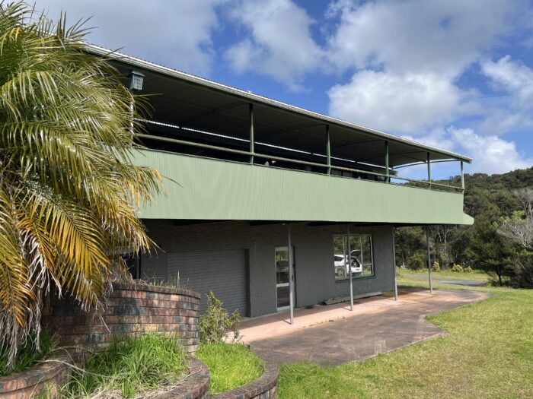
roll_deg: +1.3
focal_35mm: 26
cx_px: 266
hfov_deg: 67.3
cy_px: 200
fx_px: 400
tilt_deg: +6.6
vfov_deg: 53.1
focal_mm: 5.1
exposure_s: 1/2825
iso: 50
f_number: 1.6
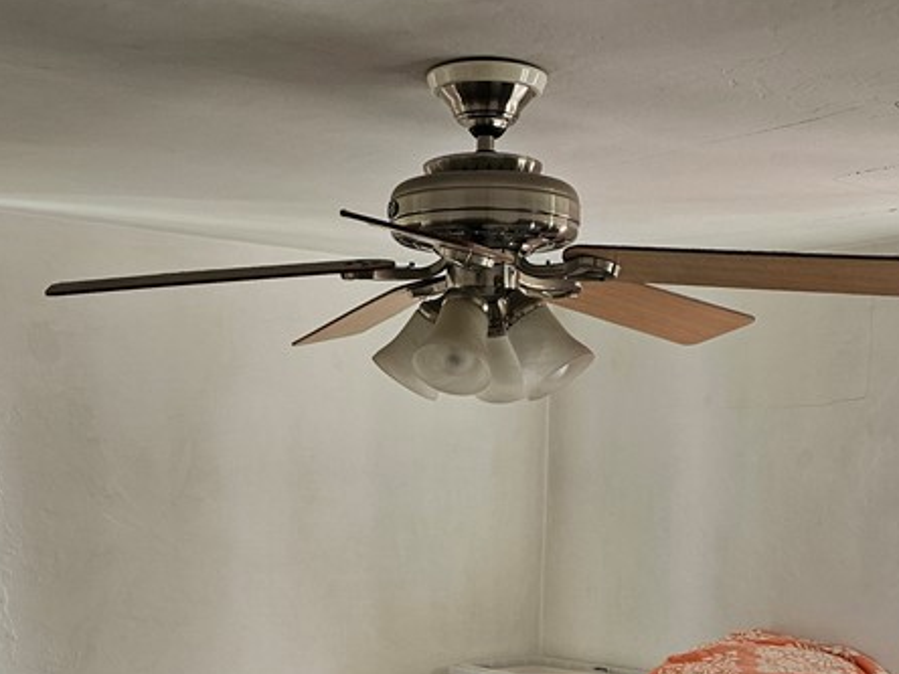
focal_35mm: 53
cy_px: 765
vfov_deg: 25.3
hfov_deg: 36.2
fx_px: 1376
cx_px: 443
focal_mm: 6.3
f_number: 1.7
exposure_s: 1/74.1
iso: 160
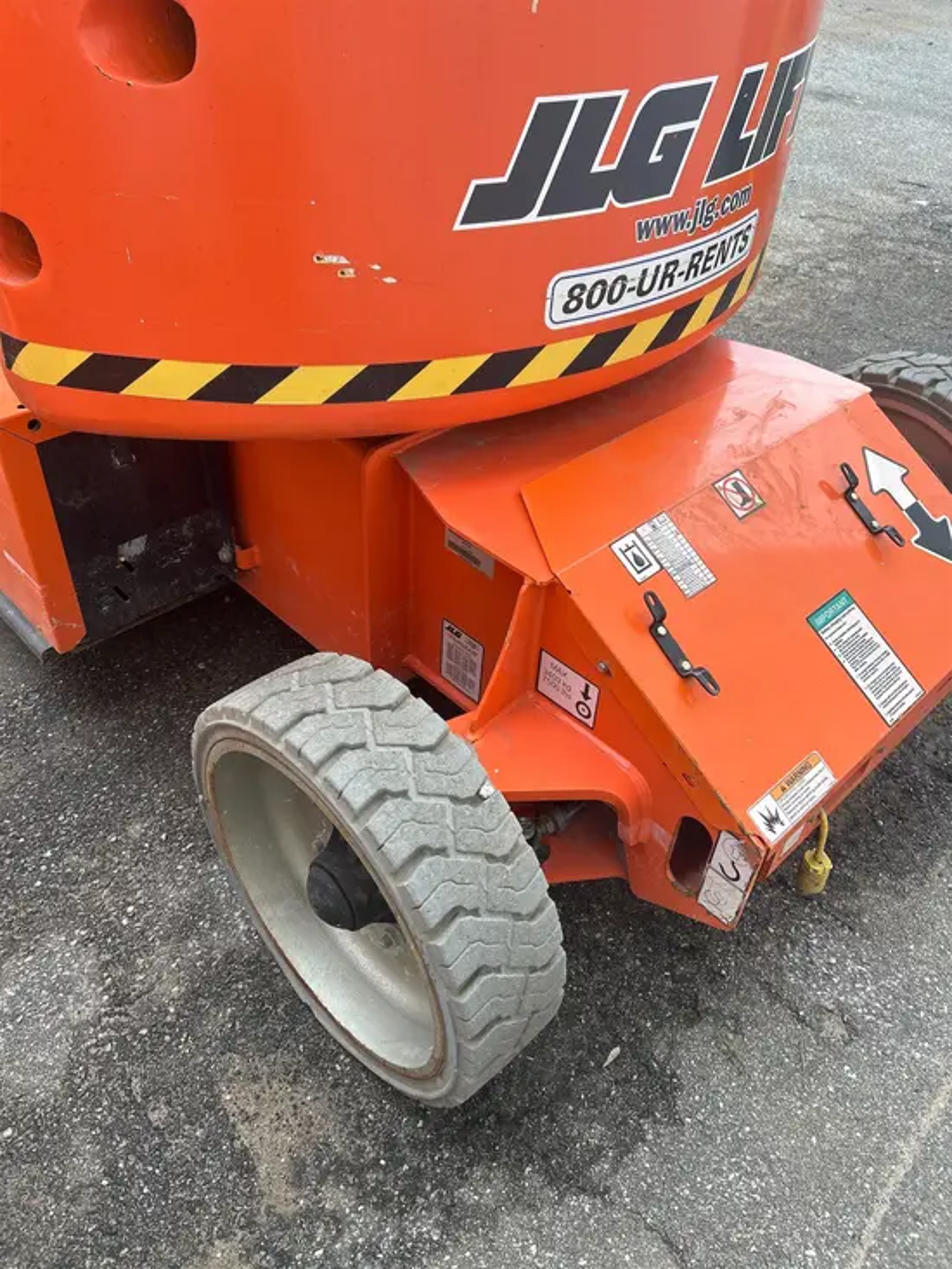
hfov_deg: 53.1
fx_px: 953
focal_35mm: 26
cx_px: 476
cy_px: 634
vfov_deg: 67.3
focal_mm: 5.7
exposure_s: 1/142
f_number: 1.5
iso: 32
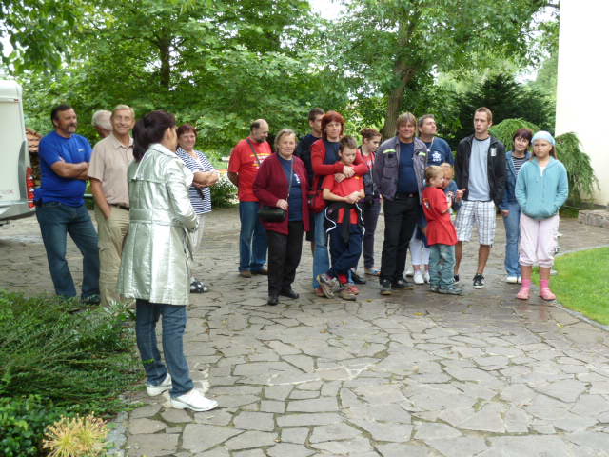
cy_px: 228
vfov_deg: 34.3
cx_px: 304
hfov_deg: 44.8
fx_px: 739
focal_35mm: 42
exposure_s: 1/50
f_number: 3.7
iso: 80
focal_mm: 6.9
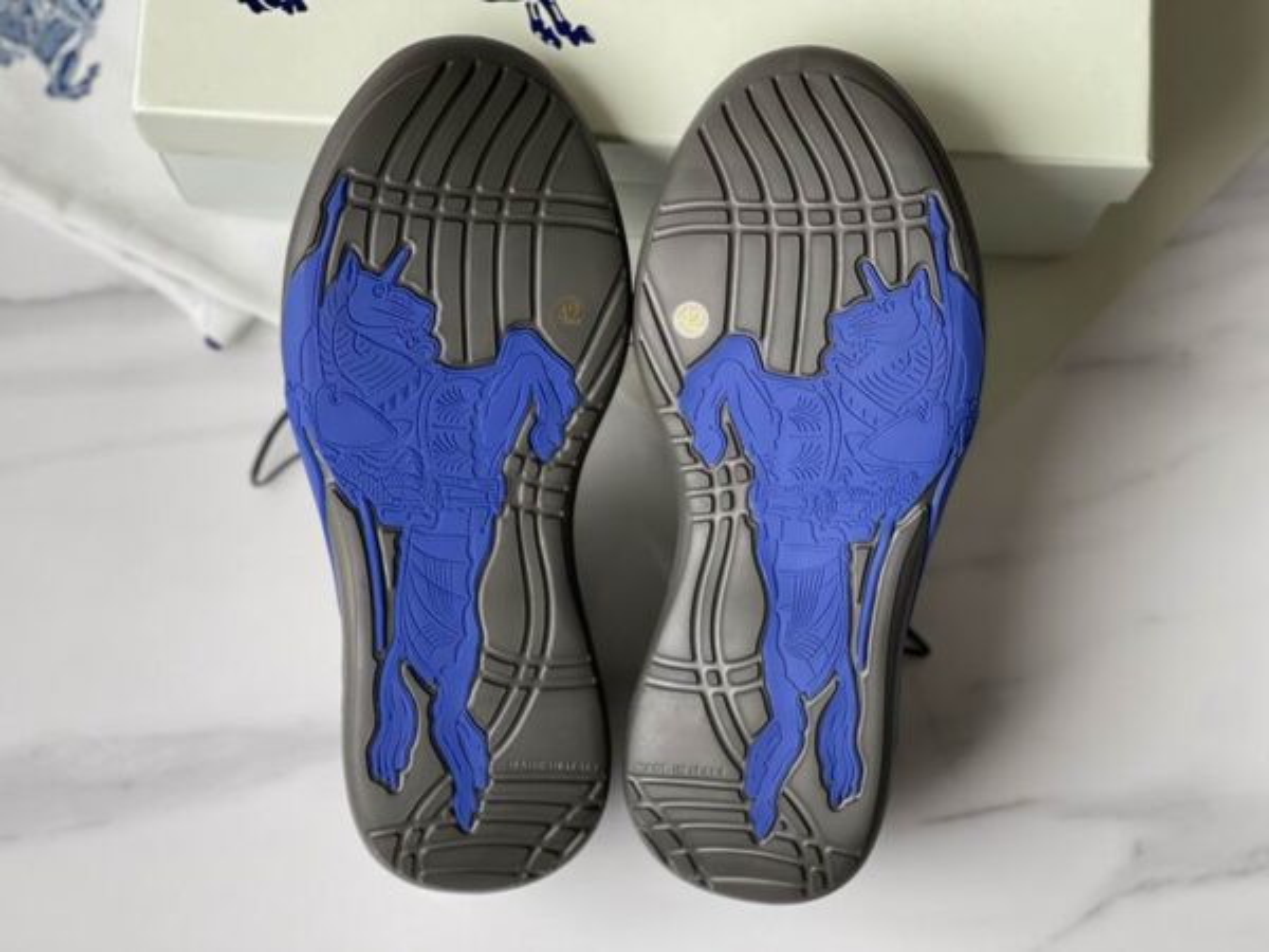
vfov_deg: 22.9
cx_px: 634
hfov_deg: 30.3
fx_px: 2346
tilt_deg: -75.8
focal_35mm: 64
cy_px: 476
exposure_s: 1/121
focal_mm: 7.5
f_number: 2.2
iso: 100
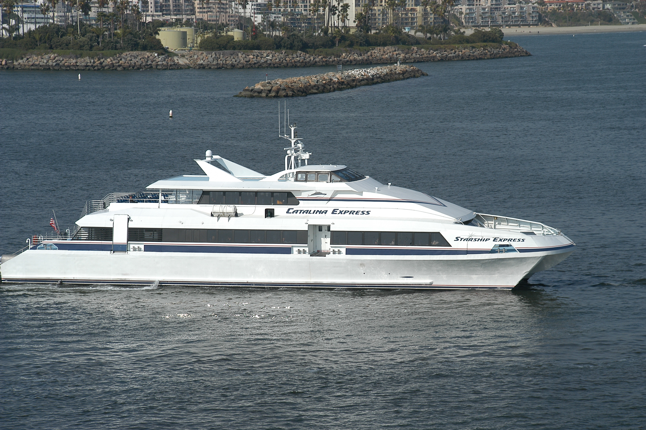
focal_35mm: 128
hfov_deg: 16.1
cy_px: 215
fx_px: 2286
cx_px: 323
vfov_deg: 10.7
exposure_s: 1/500
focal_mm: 85
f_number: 11
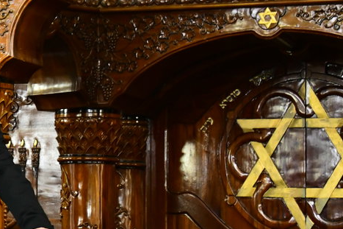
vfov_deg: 6.7
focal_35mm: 204
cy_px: 120
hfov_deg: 9.9
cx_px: -83
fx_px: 1943
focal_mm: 68
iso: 4000
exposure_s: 1/160
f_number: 5.6
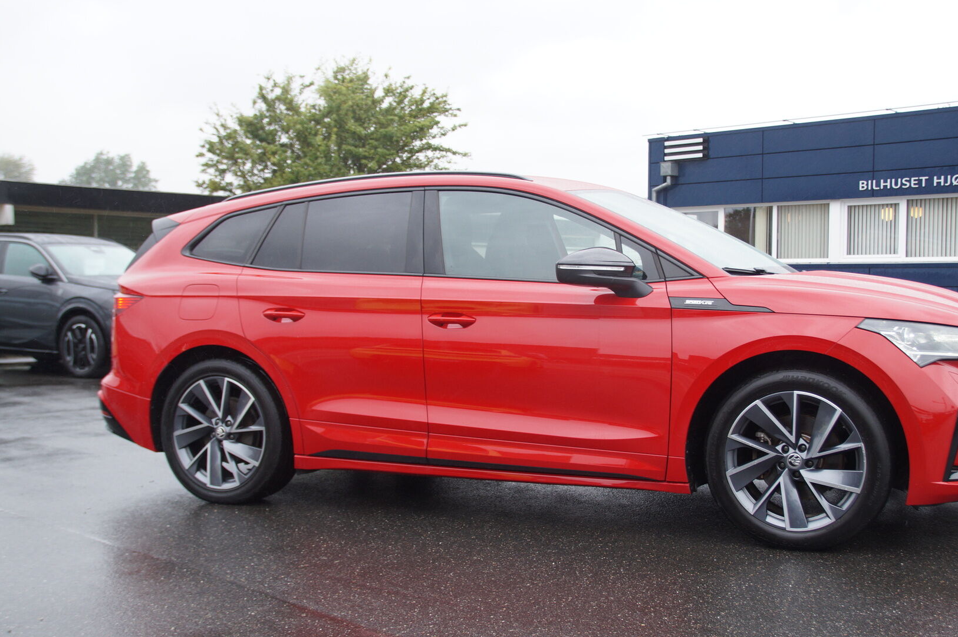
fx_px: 1037
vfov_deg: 34.1
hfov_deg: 49.4
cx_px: 556
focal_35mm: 39
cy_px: 341
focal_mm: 22
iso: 200
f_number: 4
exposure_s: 1/60
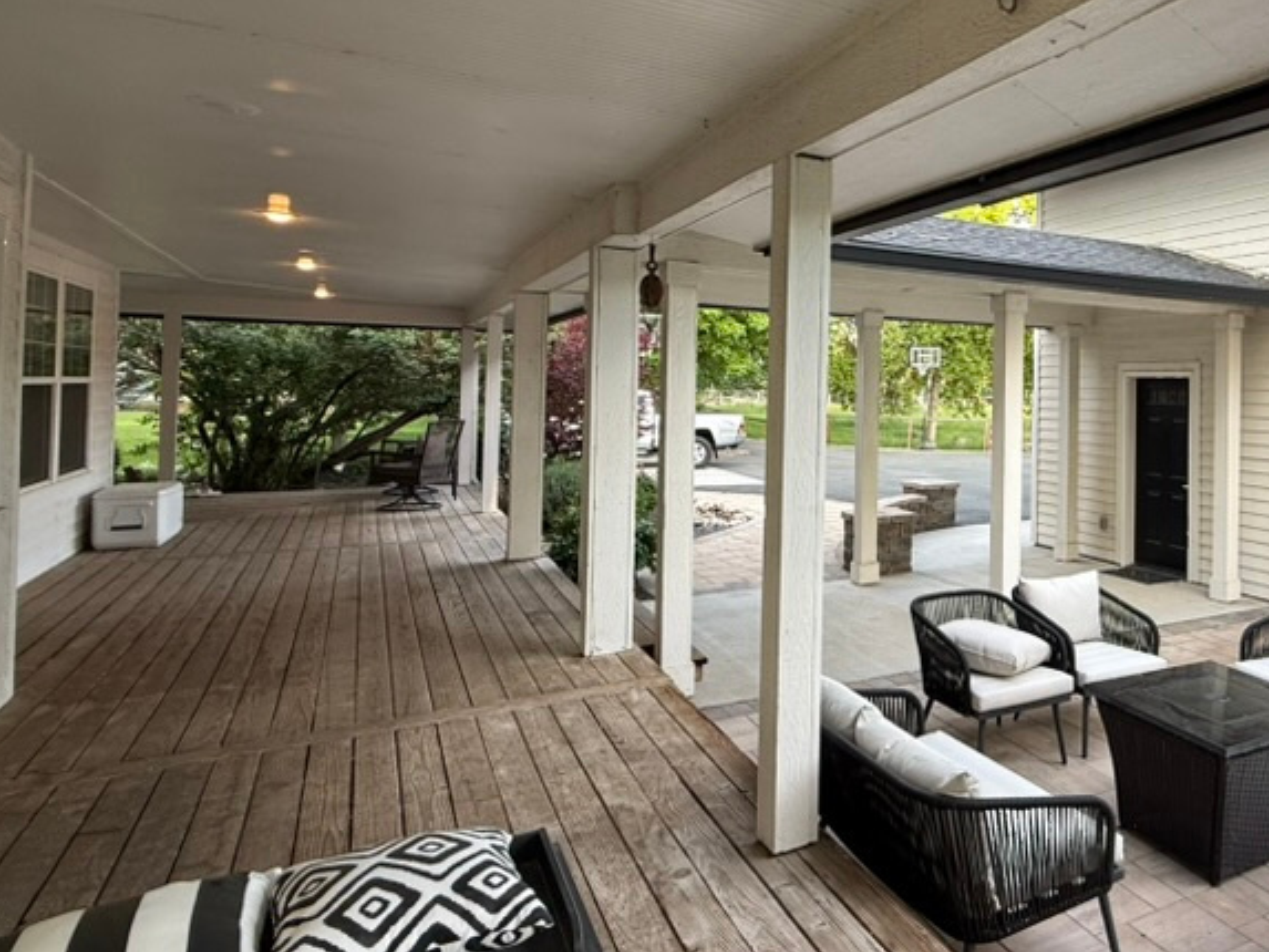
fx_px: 917
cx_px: 1014
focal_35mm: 25
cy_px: 370
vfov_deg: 54.4
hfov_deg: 63.4
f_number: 2.2
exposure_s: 1/99
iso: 80
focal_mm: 2.22
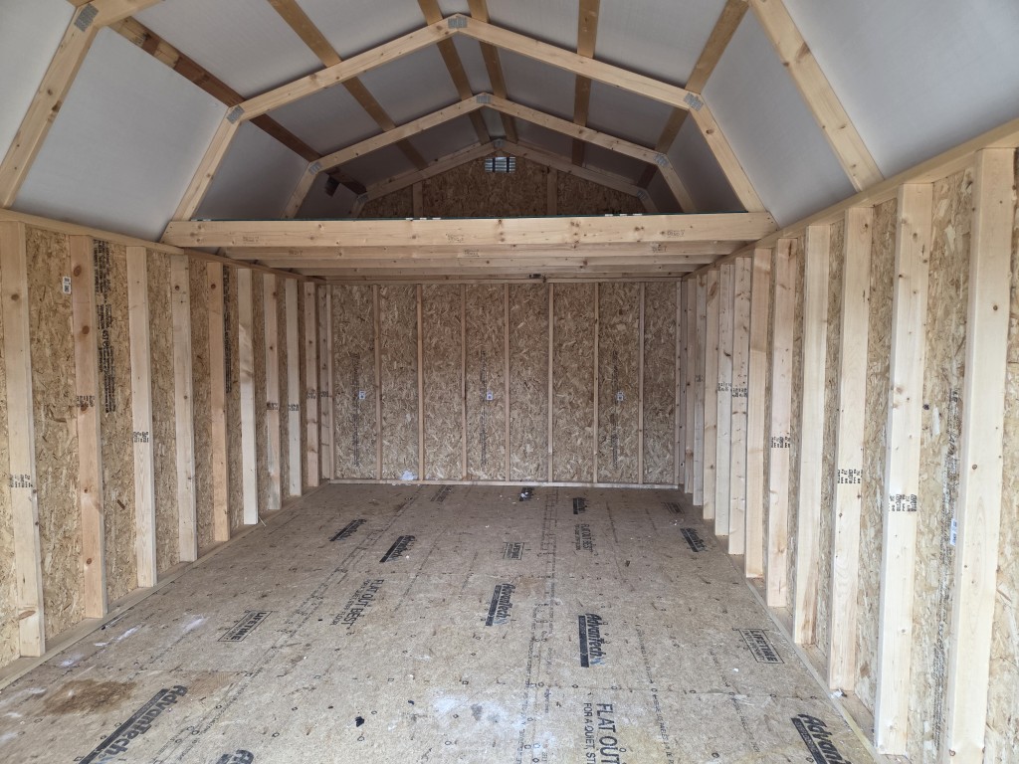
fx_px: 677
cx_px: 510
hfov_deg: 73.9
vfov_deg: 58.9
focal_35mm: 23
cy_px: 382
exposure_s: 1/120
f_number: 1.8
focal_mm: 5.4
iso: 160
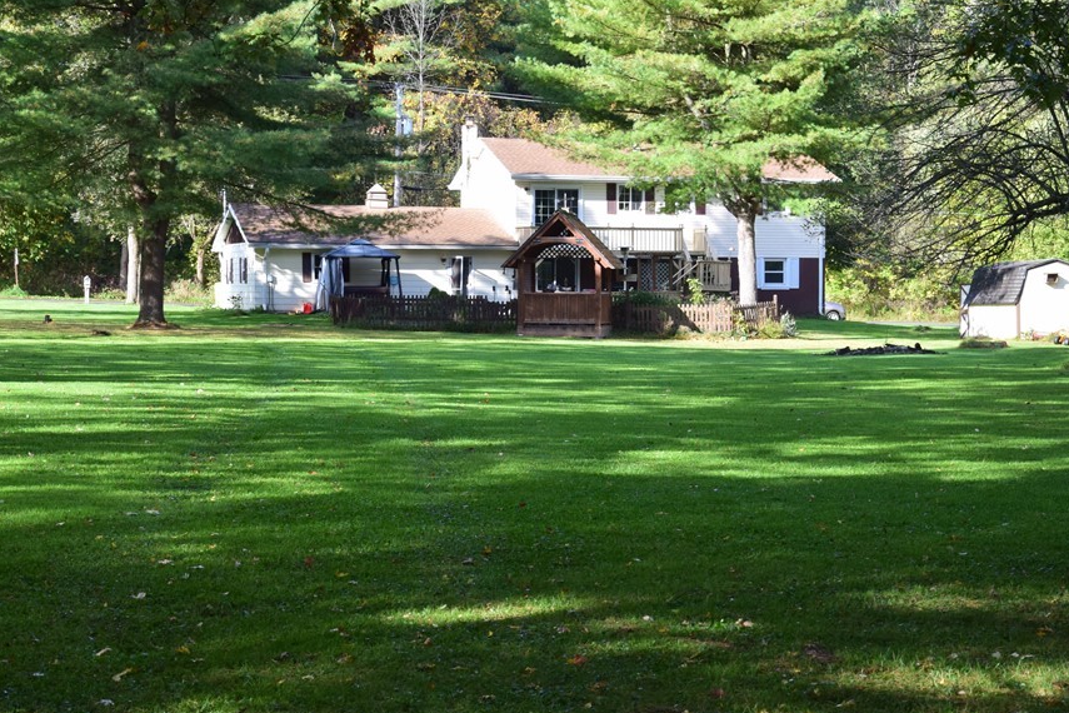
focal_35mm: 80
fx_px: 2375
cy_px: 324
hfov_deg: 25.4
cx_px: 574
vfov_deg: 17.1
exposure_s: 1/160
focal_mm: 42
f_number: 10
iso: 400
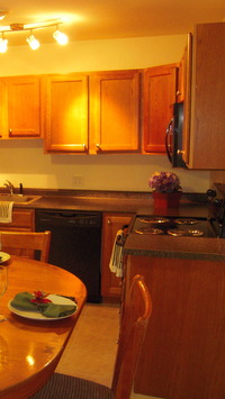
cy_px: 209
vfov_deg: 46.4
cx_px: -36
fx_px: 466
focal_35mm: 44
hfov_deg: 24.8
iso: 400
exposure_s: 1/25
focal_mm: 5
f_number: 2.7
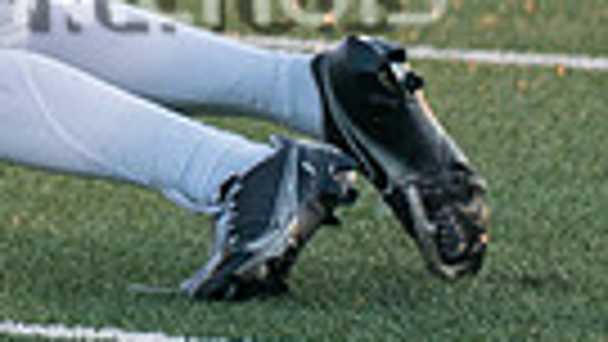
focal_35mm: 1419
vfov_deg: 0.9
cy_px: -693
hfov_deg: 1.5
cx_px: -786
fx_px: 22881
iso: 1000
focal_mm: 176
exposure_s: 1/1000
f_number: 2.8
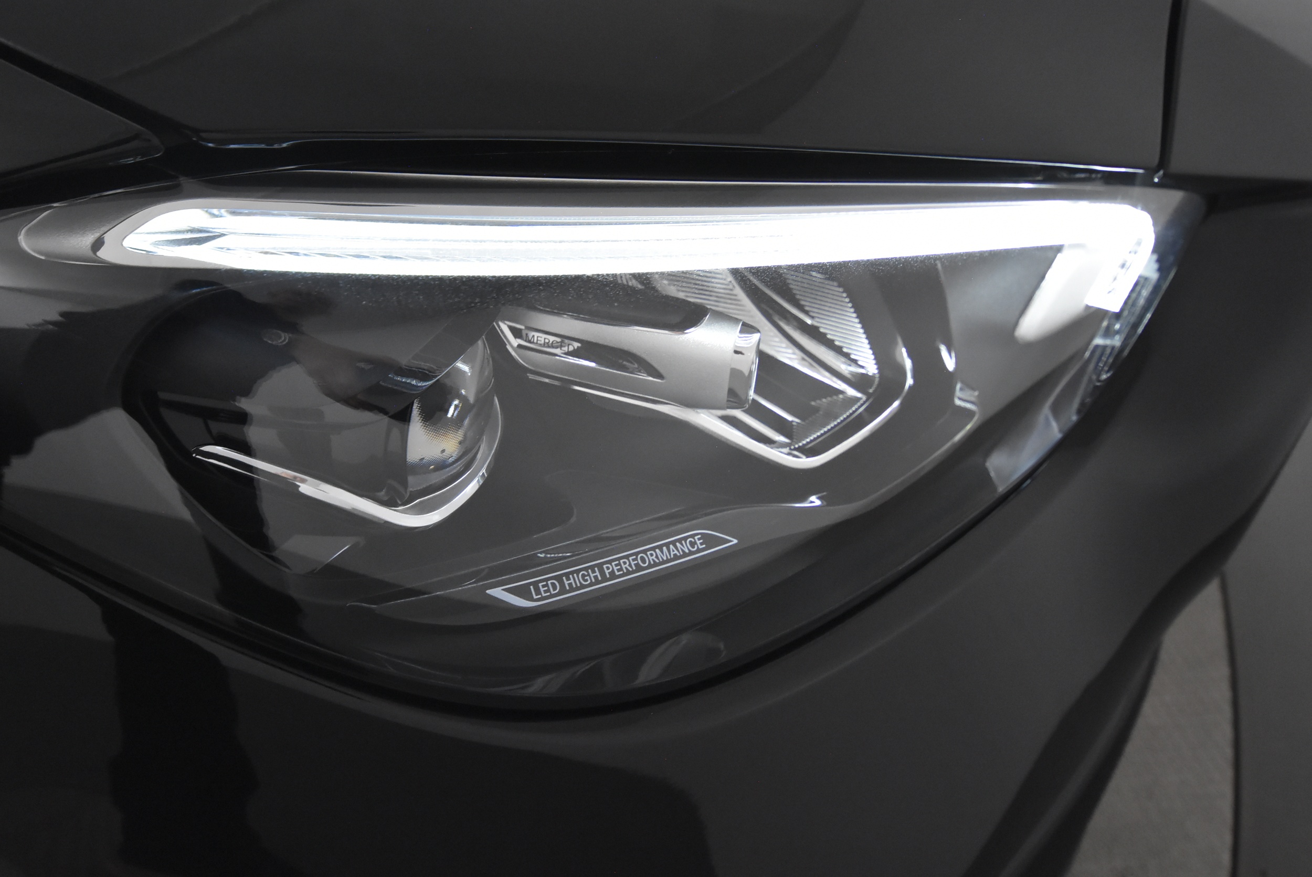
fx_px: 1094
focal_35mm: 30
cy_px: 438
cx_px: 656
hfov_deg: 61.9
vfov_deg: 43.7
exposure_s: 1/60
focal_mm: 20
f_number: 5.6
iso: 3600
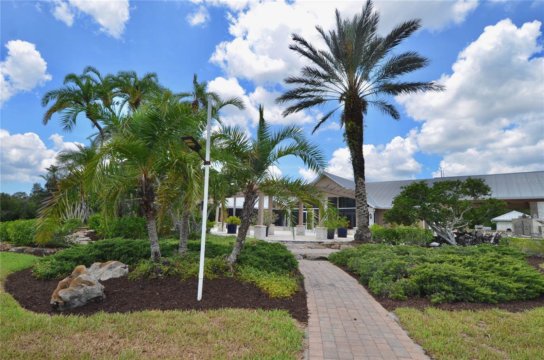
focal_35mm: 36
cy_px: 180
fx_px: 543
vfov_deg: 36.7
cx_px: 272
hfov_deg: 53.2
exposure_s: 1/250
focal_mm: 24
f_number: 8
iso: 100
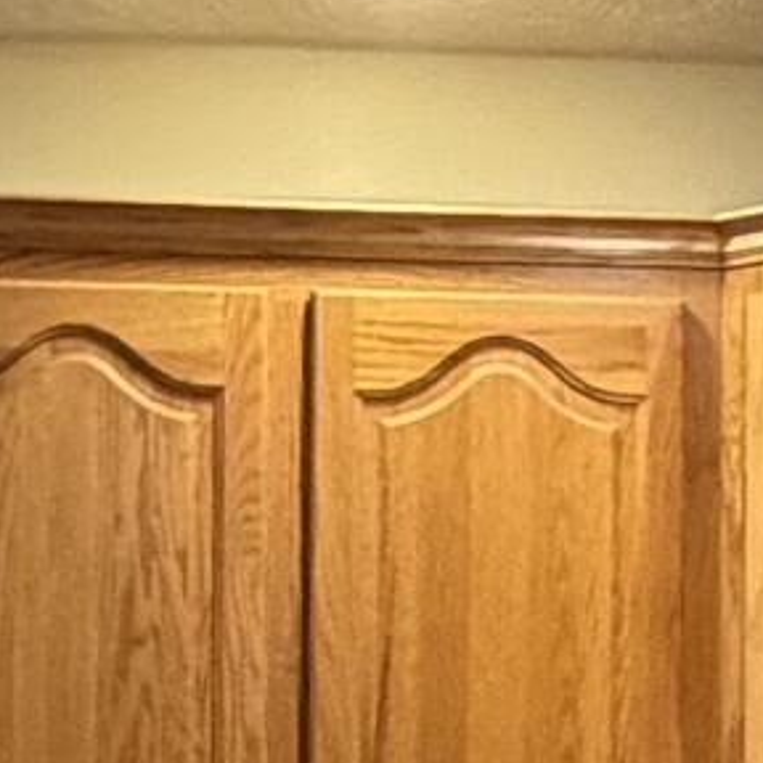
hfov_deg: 13.5
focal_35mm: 129
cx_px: 321
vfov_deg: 13.1
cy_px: 946
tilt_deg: +0.8
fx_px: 3217
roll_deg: -0.5
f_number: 2.2
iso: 500
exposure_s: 1/60
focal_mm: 2.22
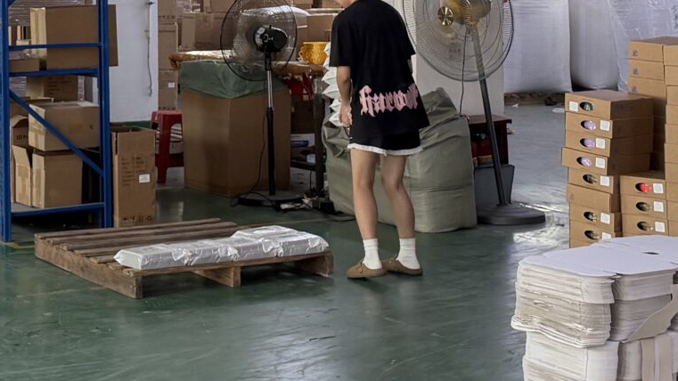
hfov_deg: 24.1
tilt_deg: -0.1
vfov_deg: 13.5
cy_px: -21
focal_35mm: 88
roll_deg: +0.7
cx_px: 219
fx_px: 1582
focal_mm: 6.76
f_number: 1.78
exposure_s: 1/100
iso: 160
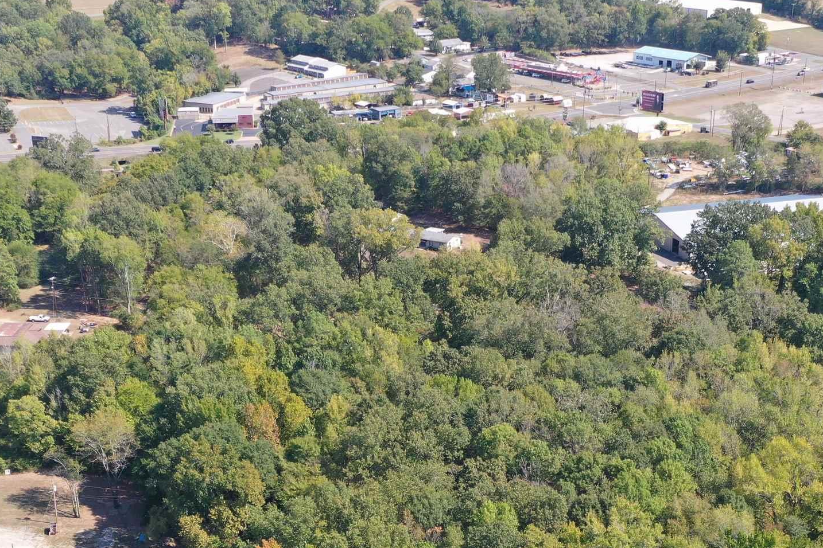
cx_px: 452
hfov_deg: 33.4
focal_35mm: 60
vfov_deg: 22.1
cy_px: 491
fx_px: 1372
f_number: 5
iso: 100
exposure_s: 1/240
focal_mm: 10.26
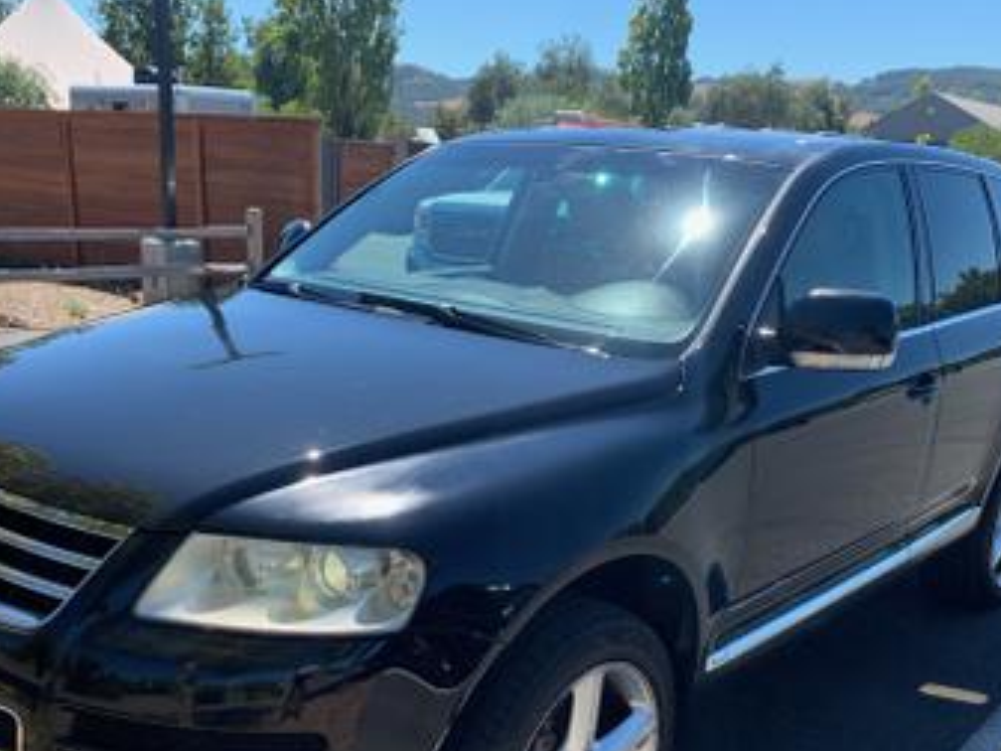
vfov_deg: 36.2
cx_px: 498
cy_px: 530
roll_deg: -3.6
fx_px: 1128
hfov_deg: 47.9
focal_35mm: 39
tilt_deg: -18.3
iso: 25
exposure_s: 1/789
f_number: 1.8
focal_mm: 4.25
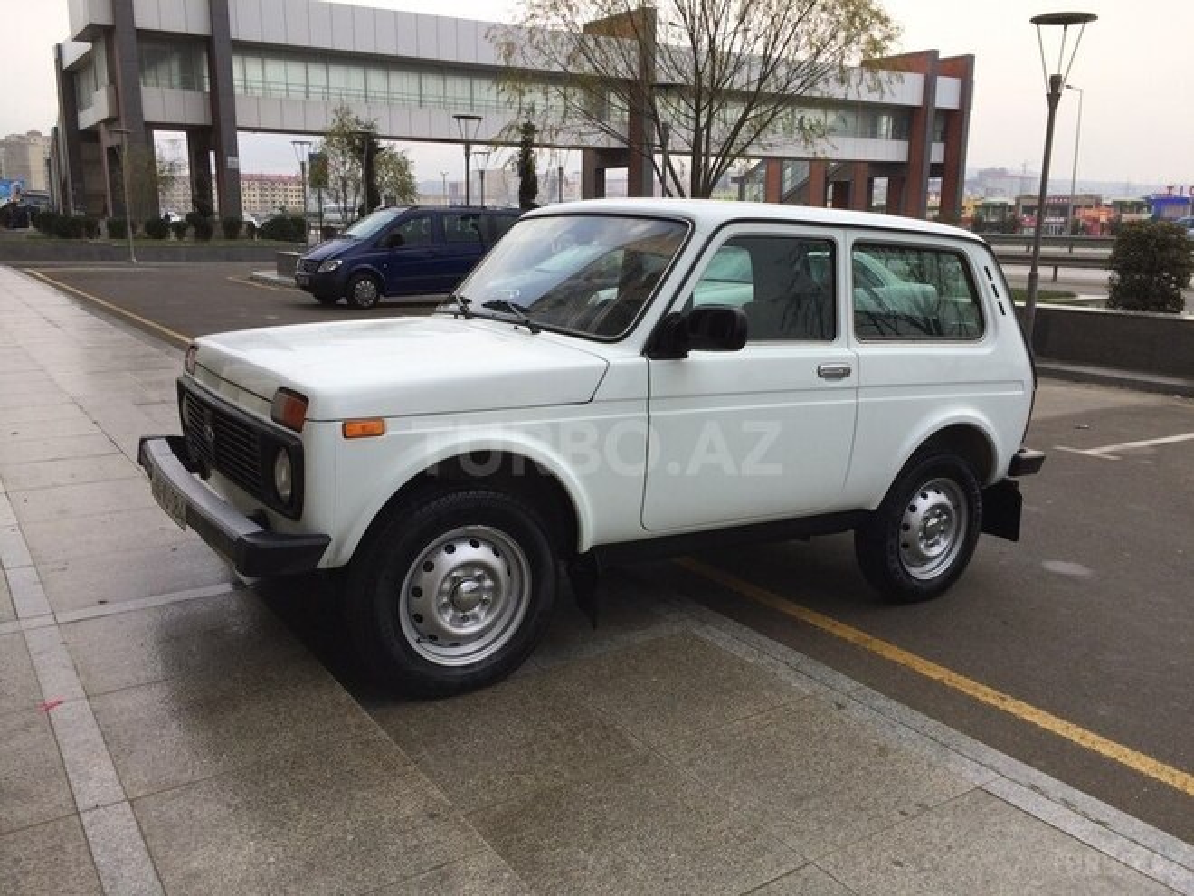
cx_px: 597
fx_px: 1000
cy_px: 448
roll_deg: -3.6
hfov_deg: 61.7
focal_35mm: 29
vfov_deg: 48.2
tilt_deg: -13.6
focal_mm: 4.15
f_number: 2.2
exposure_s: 1/304
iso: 32
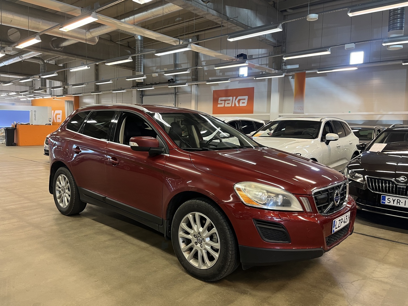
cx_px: 204
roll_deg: -1.4
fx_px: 306
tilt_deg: -5.4
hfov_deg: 67.3
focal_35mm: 26
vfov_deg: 53.1
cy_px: 153
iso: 125
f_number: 1.6
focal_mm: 5.1
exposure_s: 1/50
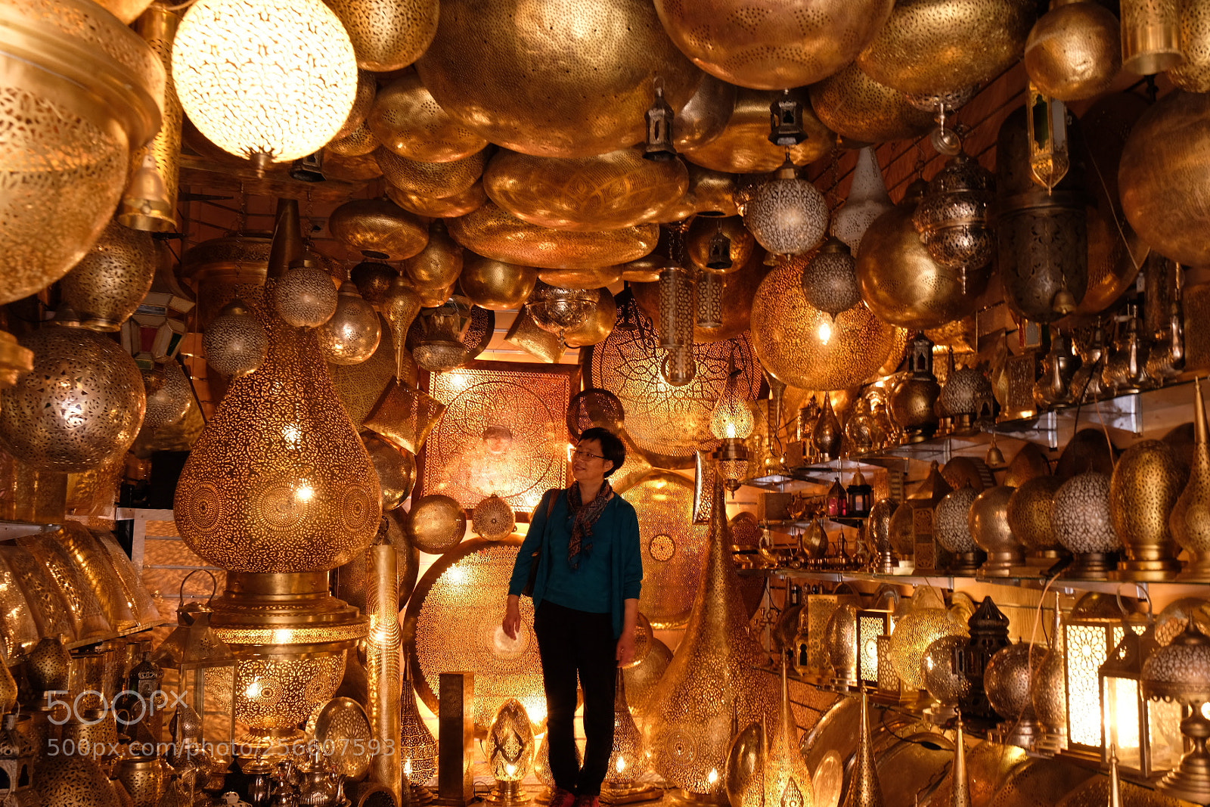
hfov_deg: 55.8
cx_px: 605
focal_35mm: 34
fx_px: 1143
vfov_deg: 38.9
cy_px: 404
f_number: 6.4
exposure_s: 1/10
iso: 800
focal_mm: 22.7
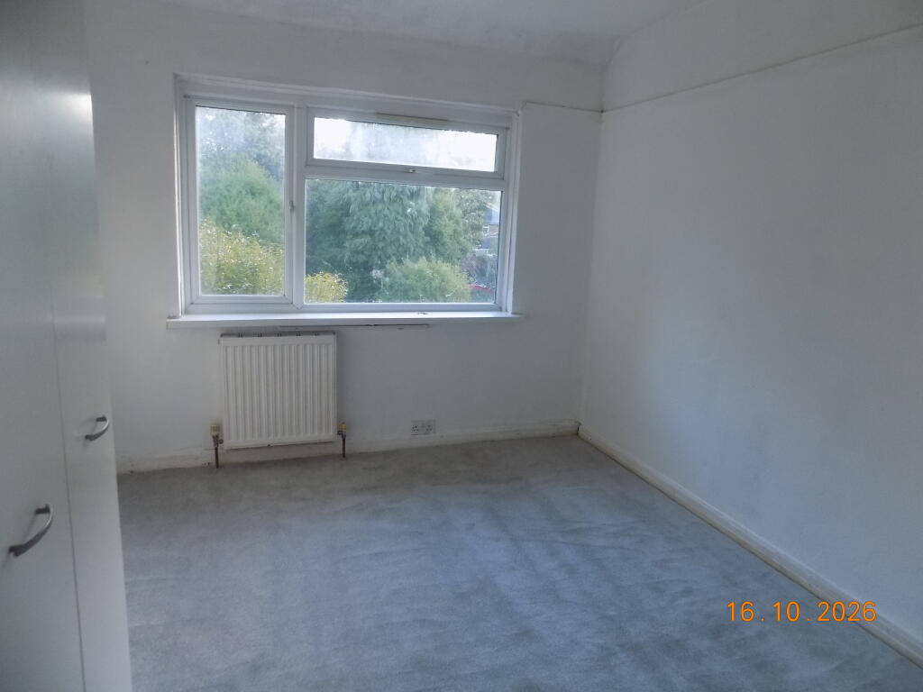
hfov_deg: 73.9
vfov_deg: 58.9
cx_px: 462
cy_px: 346
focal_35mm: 23
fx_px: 613
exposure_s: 1/30
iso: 180
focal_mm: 4
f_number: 3.1
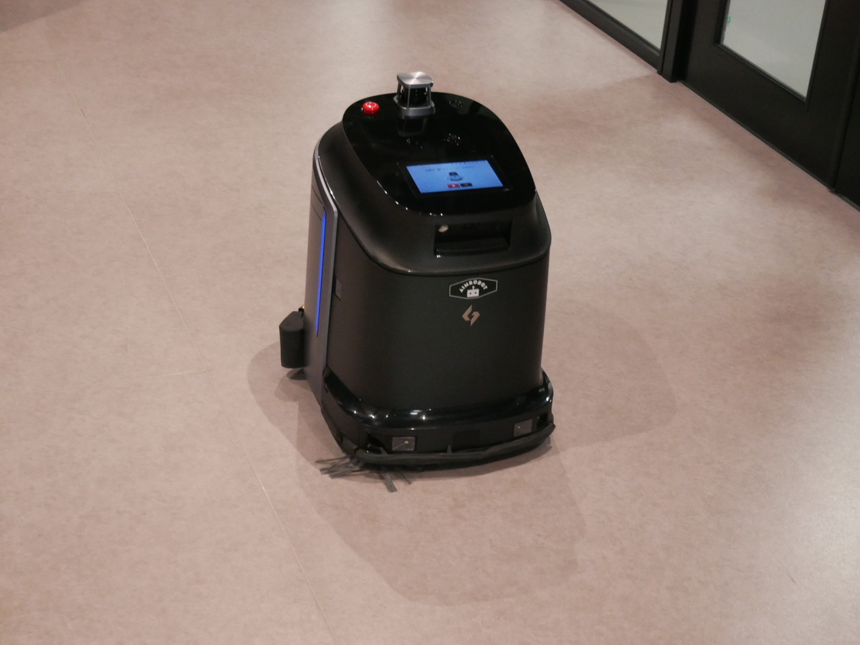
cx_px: 430
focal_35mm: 64
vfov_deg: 22.9
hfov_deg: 30.3
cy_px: 322
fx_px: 1590
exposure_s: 1/80
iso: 2500
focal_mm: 32
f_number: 5.6
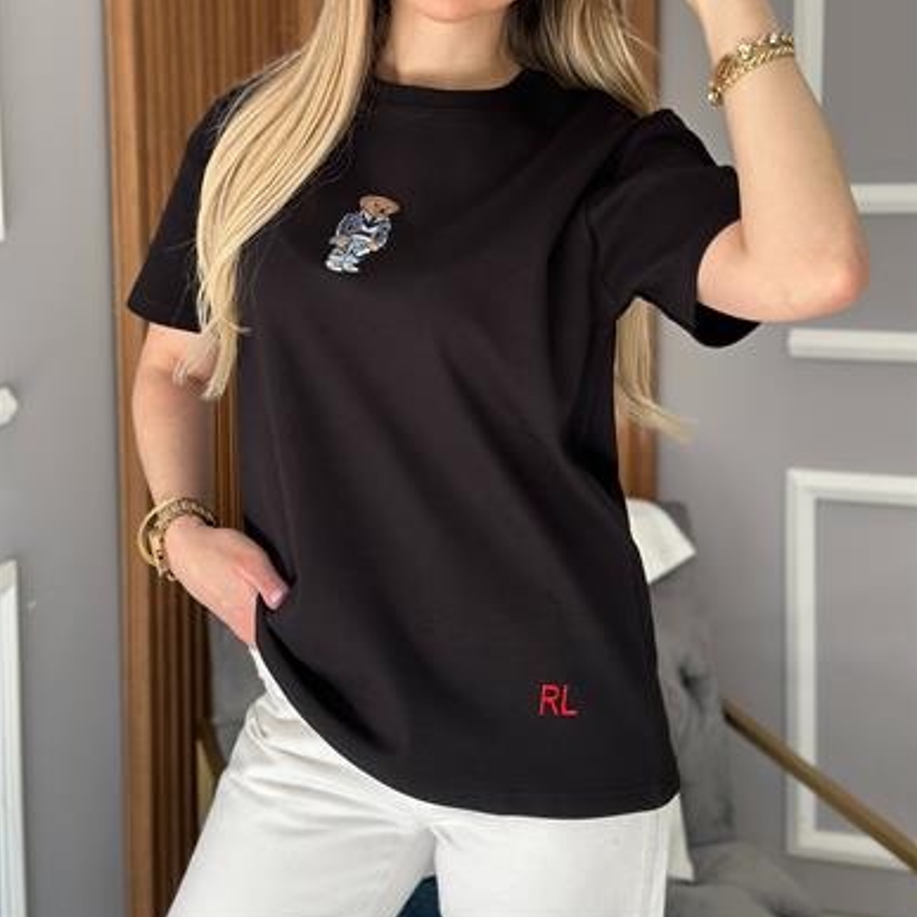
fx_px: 1708
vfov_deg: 29.8
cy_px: 310
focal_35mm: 57
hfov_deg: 30.0
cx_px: 460
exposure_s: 1/146
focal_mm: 6.86
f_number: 1.78
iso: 64
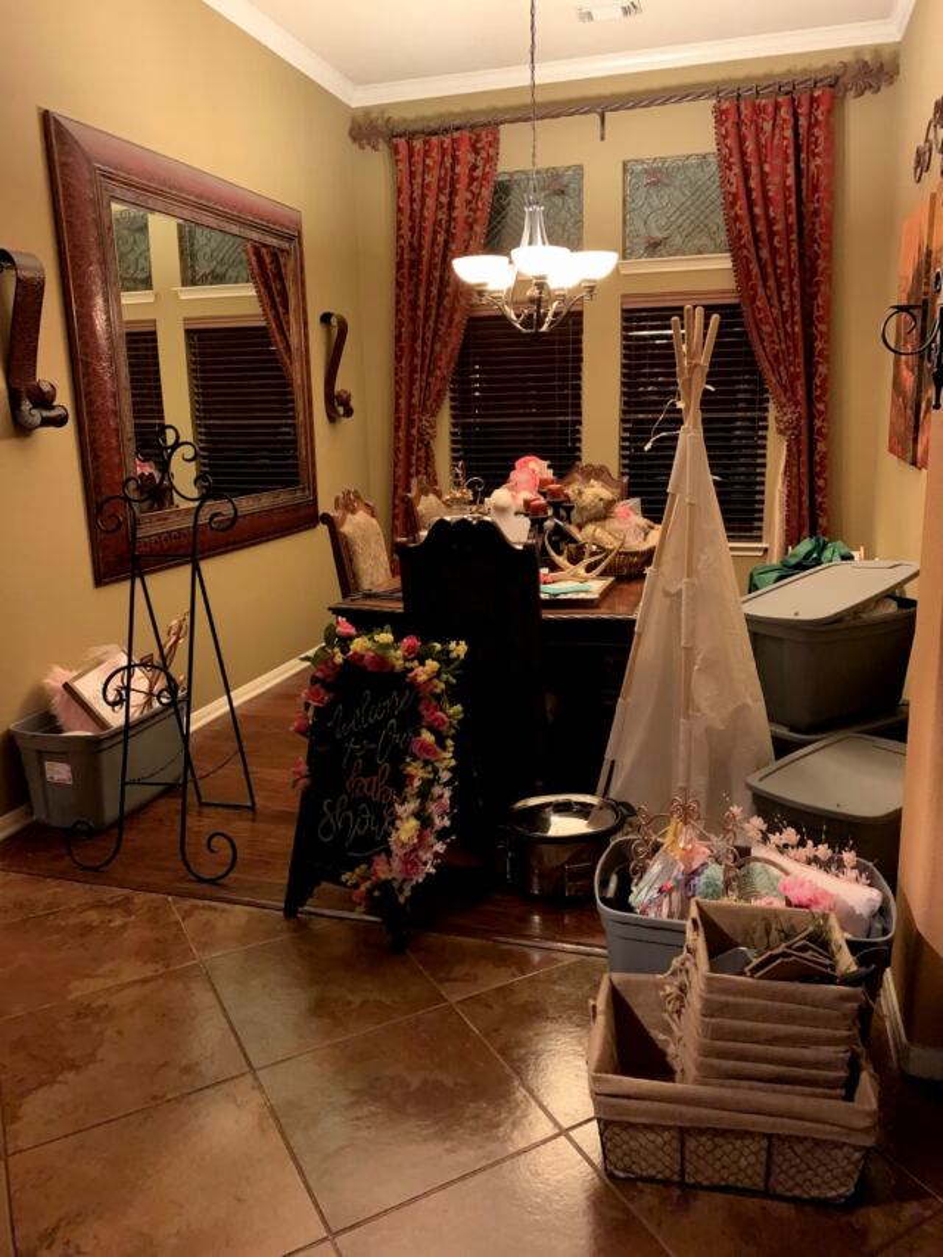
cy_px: 628
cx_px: 472
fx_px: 944
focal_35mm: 26
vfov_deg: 67.3
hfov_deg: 53.1
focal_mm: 4.25
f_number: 1.8
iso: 800
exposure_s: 1/24
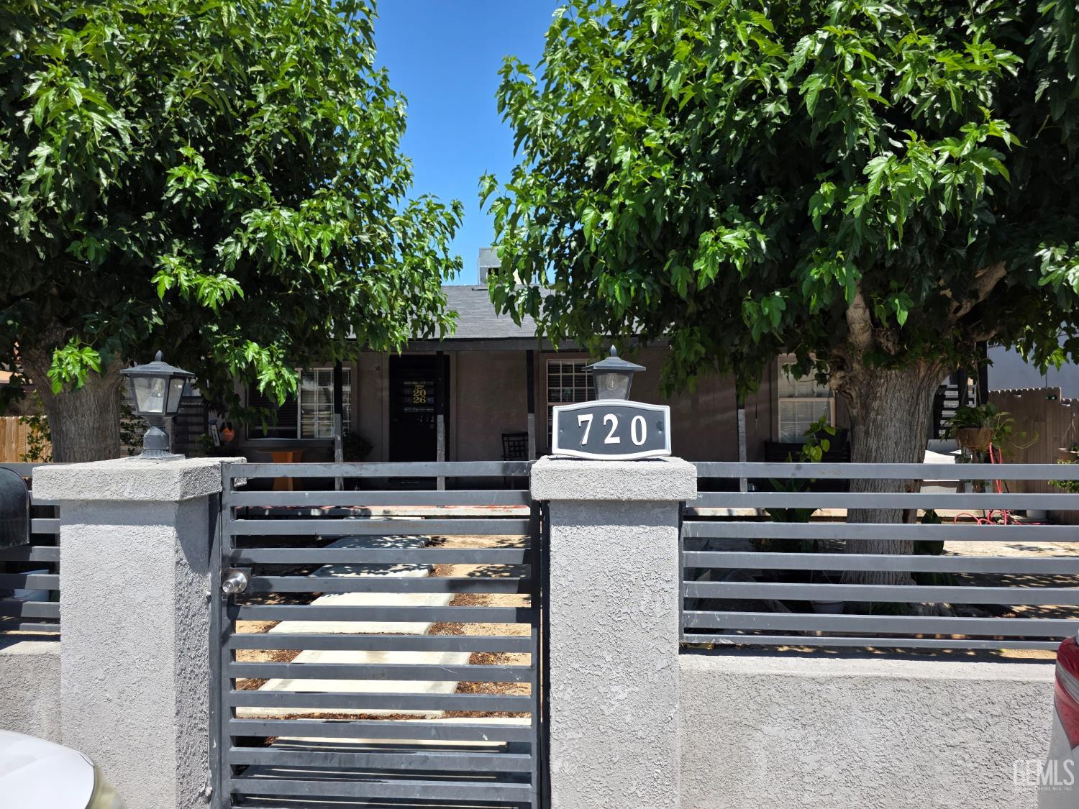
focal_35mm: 23
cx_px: 540
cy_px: 404
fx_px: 717
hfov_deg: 73.9
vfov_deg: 58.9
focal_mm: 6.3
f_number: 1.7
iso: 80
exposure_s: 1/3608
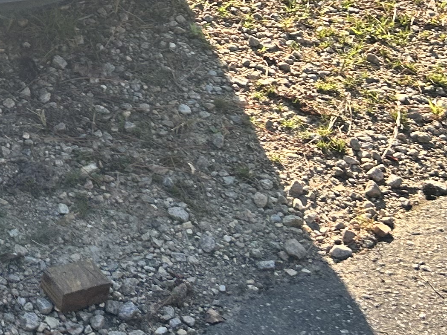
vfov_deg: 14.2
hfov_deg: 17.4
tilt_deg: -20.6
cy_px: -93
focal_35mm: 100
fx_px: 1291
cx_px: -256
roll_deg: +1.4
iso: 50
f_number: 1.5
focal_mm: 5.7
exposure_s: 1/1135
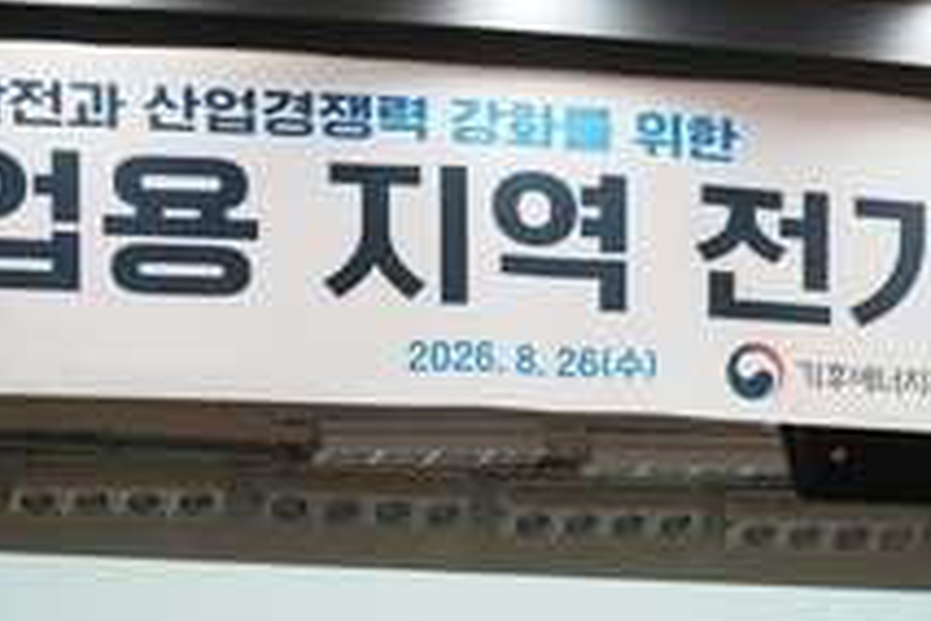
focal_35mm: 118
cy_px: 872
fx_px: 3051
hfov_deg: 17.2
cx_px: 769
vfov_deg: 11.2
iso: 800
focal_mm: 40
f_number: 2.8
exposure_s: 1/400
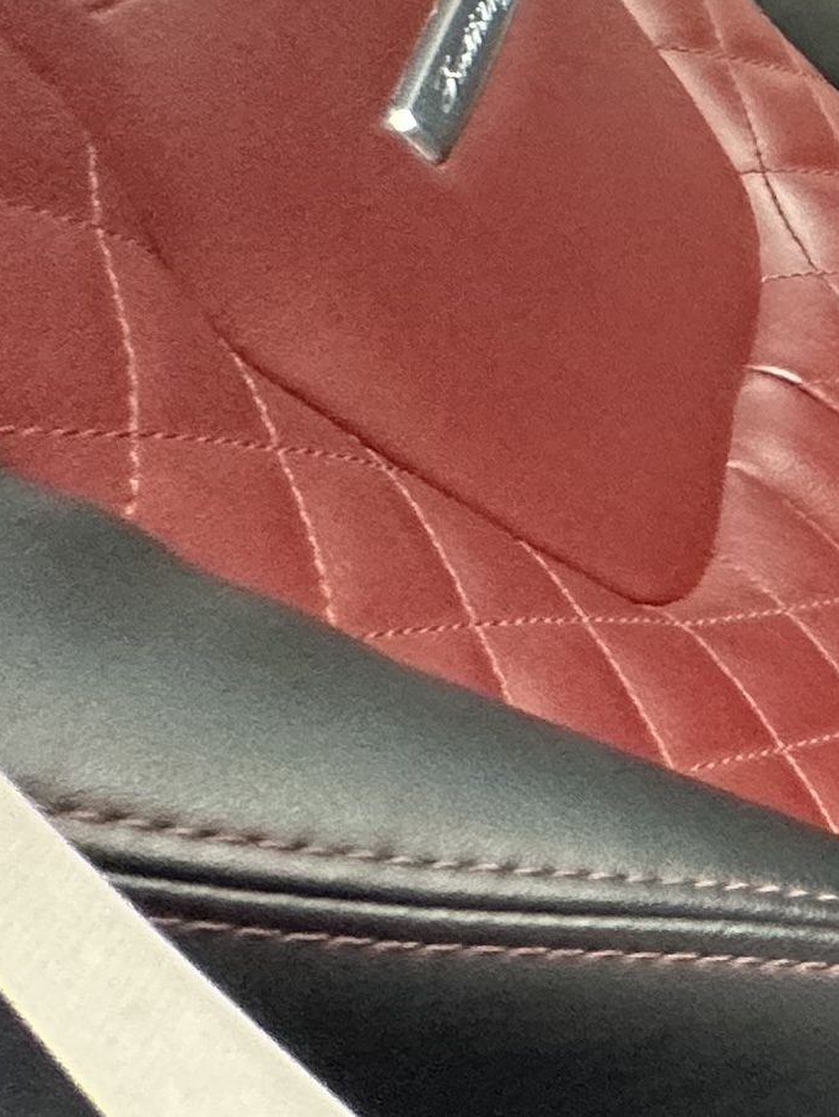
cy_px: -150
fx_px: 2003
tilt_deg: -28.0
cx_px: 2432
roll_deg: -1.8
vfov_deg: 28.1
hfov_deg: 12.0
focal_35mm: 62
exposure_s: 1/99
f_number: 2.2
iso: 250
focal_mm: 2.22
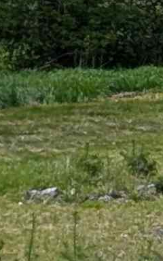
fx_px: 2950
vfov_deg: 4.9
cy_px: -451
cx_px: 927
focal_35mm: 415
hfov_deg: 2.9
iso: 21
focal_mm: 6.9
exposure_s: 1/1147
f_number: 1.68
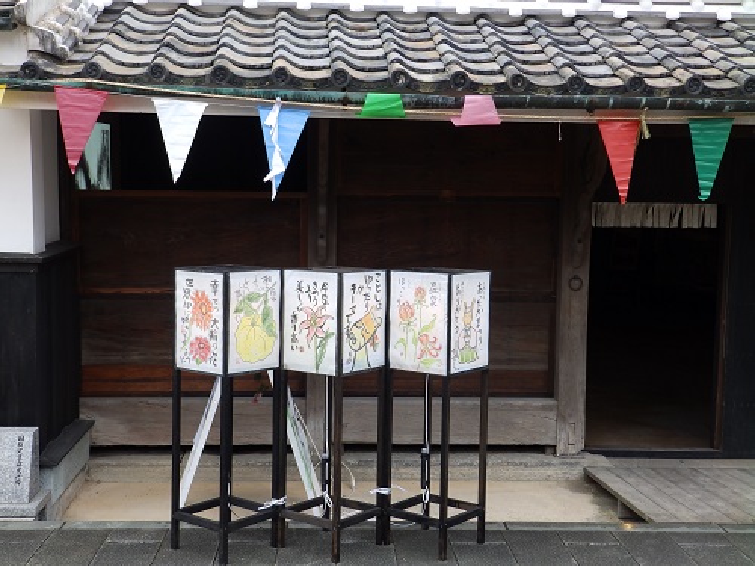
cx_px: 378
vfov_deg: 31.5
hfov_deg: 41.2
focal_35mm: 46
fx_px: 1003
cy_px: 283
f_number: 4.2
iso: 80
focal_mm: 8.2
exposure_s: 1/40
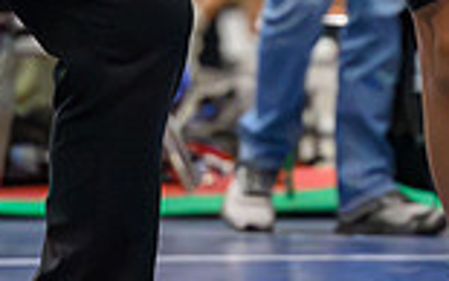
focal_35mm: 491
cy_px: -470
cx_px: 413
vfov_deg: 2.7
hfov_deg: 4.3
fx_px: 6010
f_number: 2.8
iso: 14400
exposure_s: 1/800
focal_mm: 95
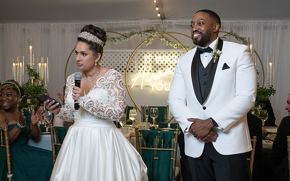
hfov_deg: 43.5
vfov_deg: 27.9
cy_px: 75
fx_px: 364
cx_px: 153
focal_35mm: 46
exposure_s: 1/200
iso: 2000
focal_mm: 38
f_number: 4
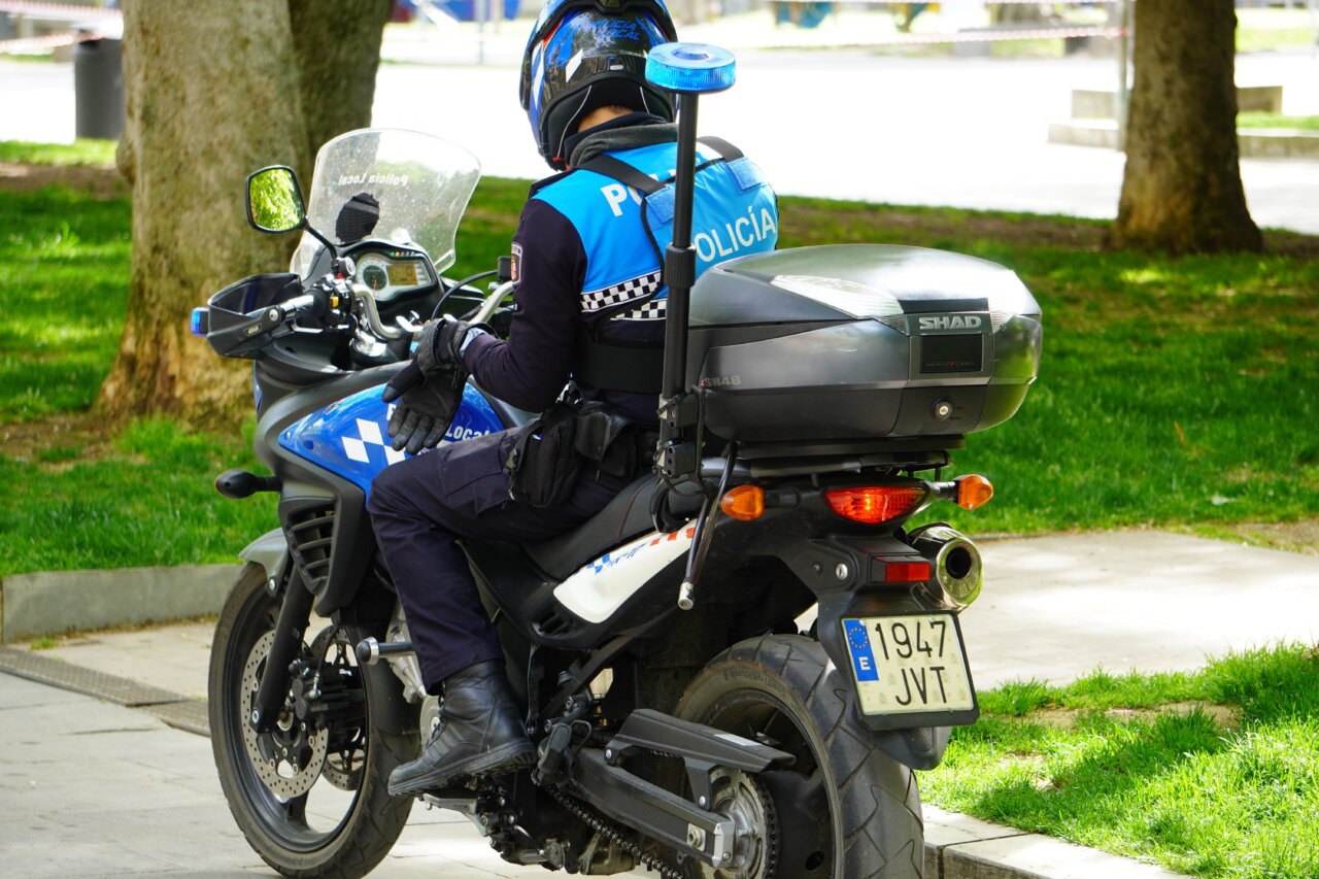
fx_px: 5715
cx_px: 660
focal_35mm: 156
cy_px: 440
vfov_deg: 8.8
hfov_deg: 13.2
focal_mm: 104
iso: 500
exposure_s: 1/160
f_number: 5.6
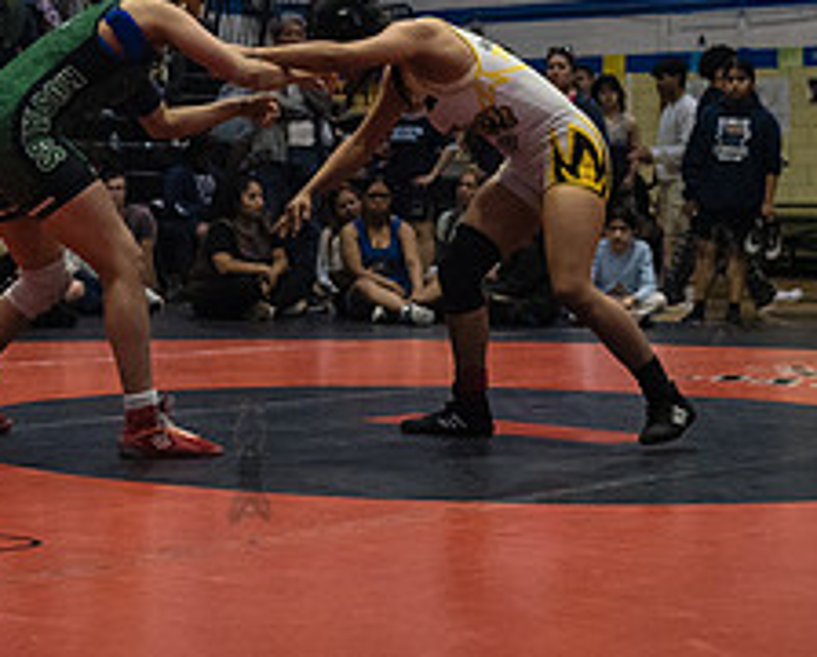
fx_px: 2228
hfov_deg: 20.7
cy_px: 104
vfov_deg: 16.6
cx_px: 248
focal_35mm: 92
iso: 5000
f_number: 3.2
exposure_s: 1/1000
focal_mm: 35
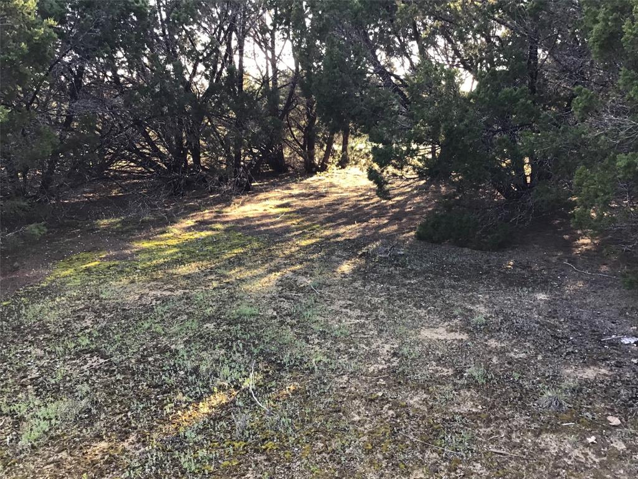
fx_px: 571
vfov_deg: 45.4
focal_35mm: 31
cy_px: 240
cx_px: 319
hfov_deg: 58.4
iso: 25
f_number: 2.4
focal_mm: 3.3
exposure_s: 1/40
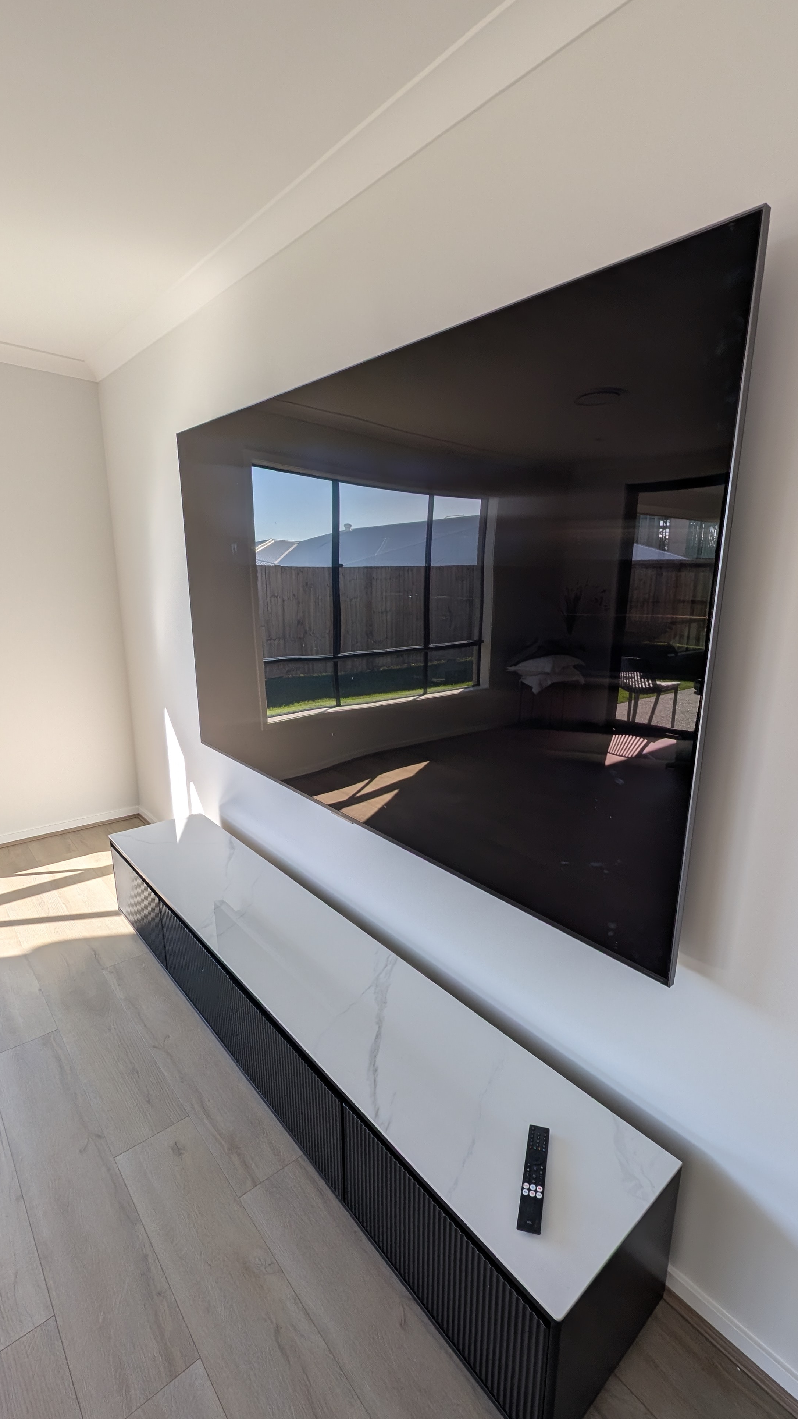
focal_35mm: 15
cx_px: 450
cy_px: 730
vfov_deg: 103.0
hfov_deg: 70.2
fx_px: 564
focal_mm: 1.95
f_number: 2.2
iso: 53
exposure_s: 1/185
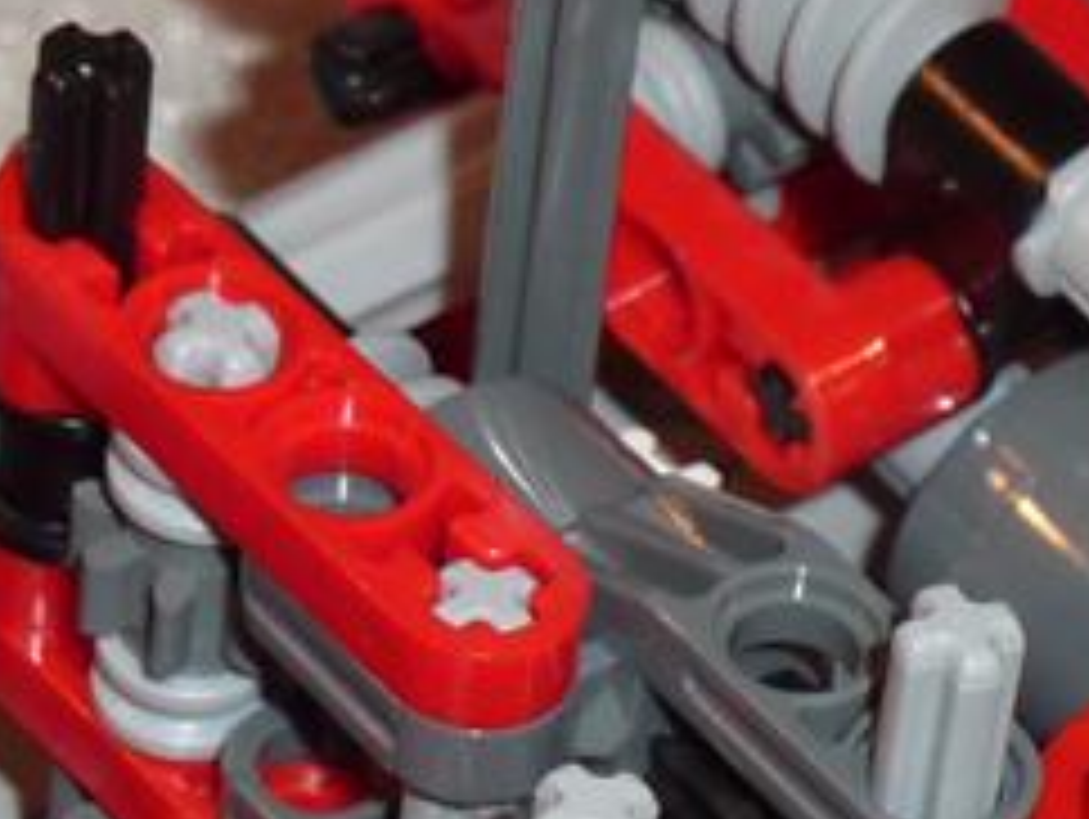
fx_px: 8912
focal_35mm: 283
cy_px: 1053
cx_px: 850
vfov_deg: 5.2
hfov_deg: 7.0
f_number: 4.1
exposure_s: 1/30
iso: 100
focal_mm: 11
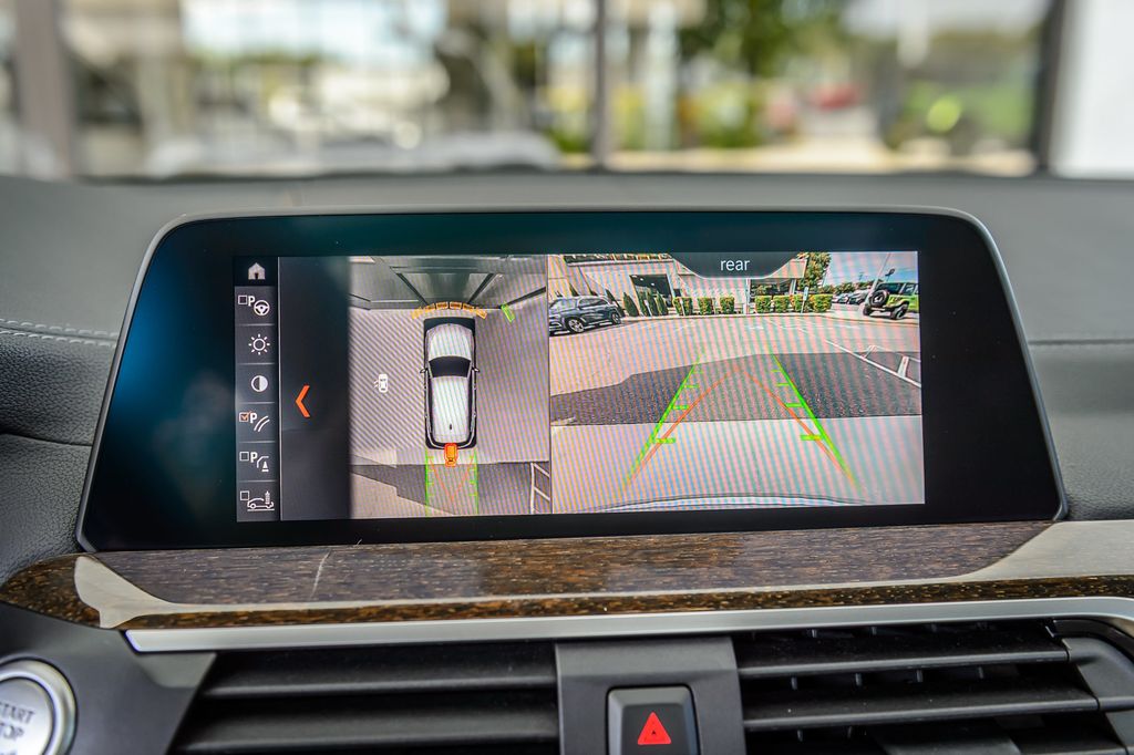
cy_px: 374
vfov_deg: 38.7
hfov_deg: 55.7
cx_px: 556
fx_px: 1074
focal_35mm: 34
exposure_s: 1/250
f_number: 4
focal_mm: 32
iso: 400
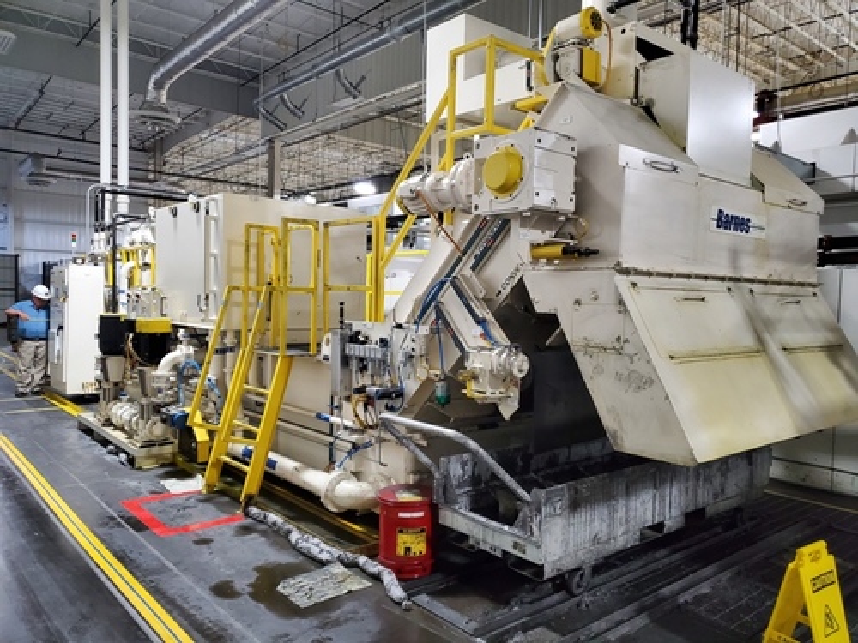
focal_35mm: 26
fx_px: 644
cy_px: 322
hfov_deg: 67.3
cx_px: 429
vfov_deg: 53.1
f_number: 1.5
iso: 500
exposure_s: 1/40
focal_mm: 4.3
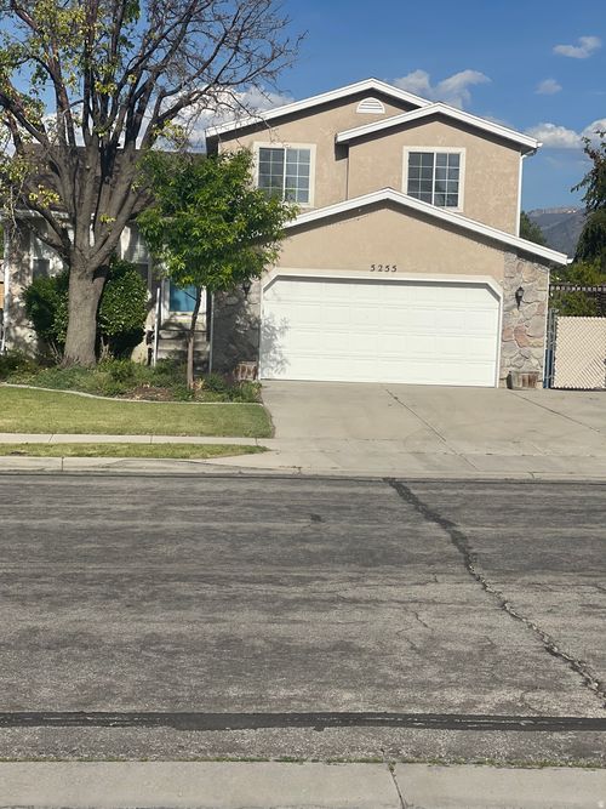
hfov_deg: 22.9
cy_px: 404
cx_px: 303
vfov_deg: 30.3
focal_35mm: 64
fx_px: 1494
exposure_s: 1/2222
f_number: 2.2
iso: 20
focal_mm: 7.5
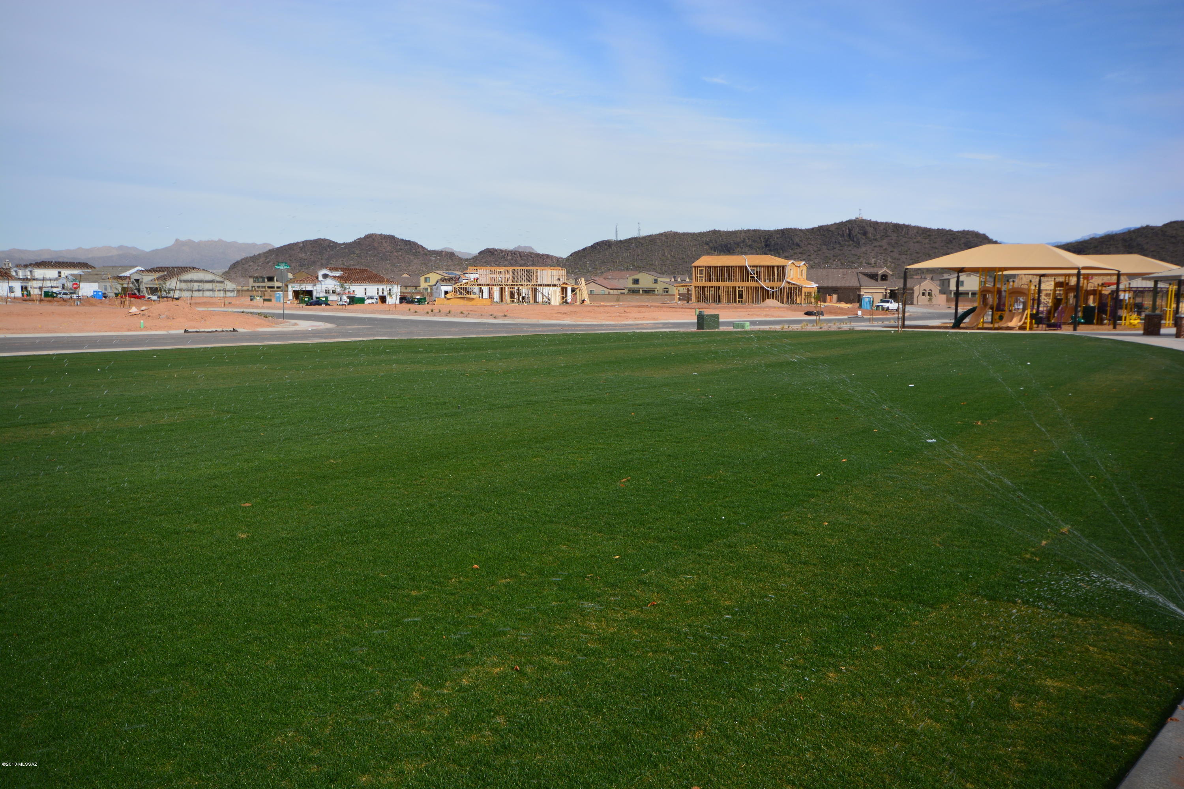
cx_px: 592
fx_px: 987
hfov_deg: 61.9
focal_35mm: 30
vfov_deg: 43.6
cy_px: 394
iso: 200
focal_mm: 20
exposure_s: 1/320
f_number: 10
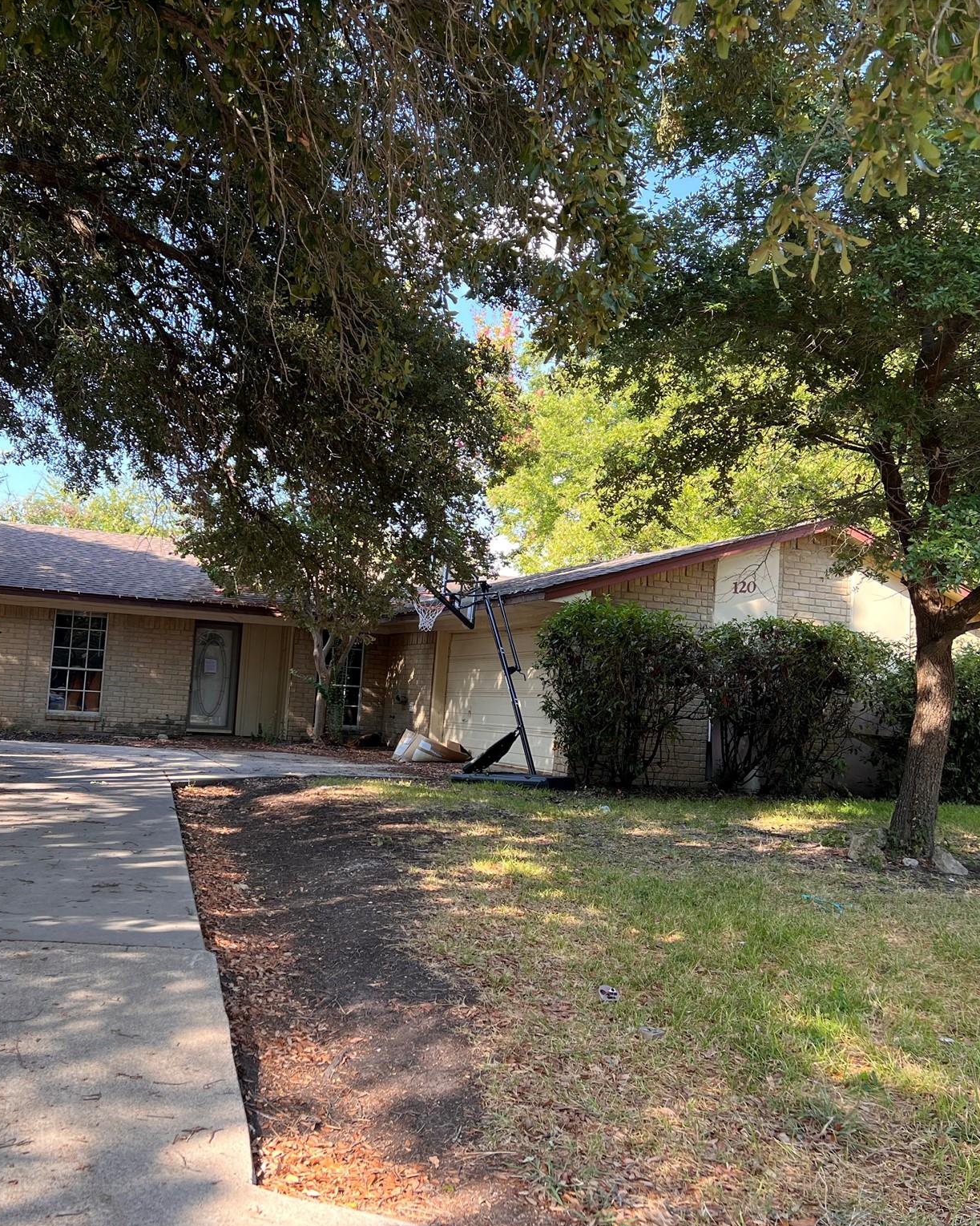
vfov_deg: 52.8
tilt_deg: +4.9
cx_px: 391
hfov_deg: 43.1
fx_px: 1233
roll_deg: -4.4
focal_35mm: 34
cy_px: 614
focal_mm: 5.7
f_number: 1.5
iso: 50
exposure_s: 1/374
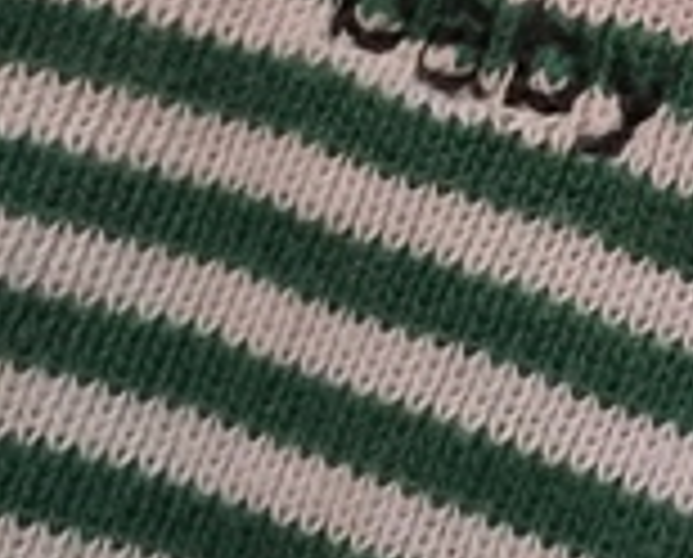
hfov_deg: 17.0
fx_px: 2262
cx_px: 711
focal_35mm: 110
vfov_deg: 13.9
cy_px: 72
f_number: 2.2
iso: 125
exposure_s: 1/4
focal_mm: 4.15
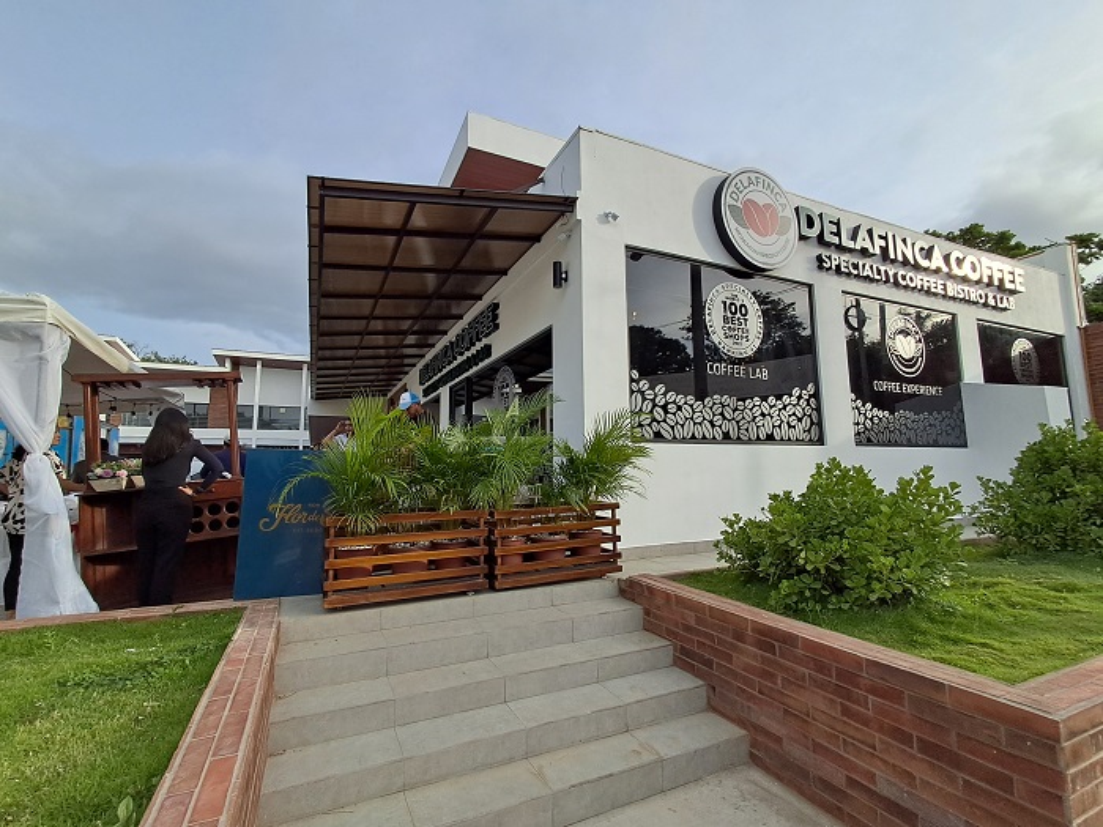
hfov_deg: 94.5
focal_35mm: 16
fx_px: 510
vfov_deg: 78.1
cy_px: 414
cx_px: 552
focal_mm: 1.64
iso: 40
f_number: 2.2
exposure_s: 1/1049
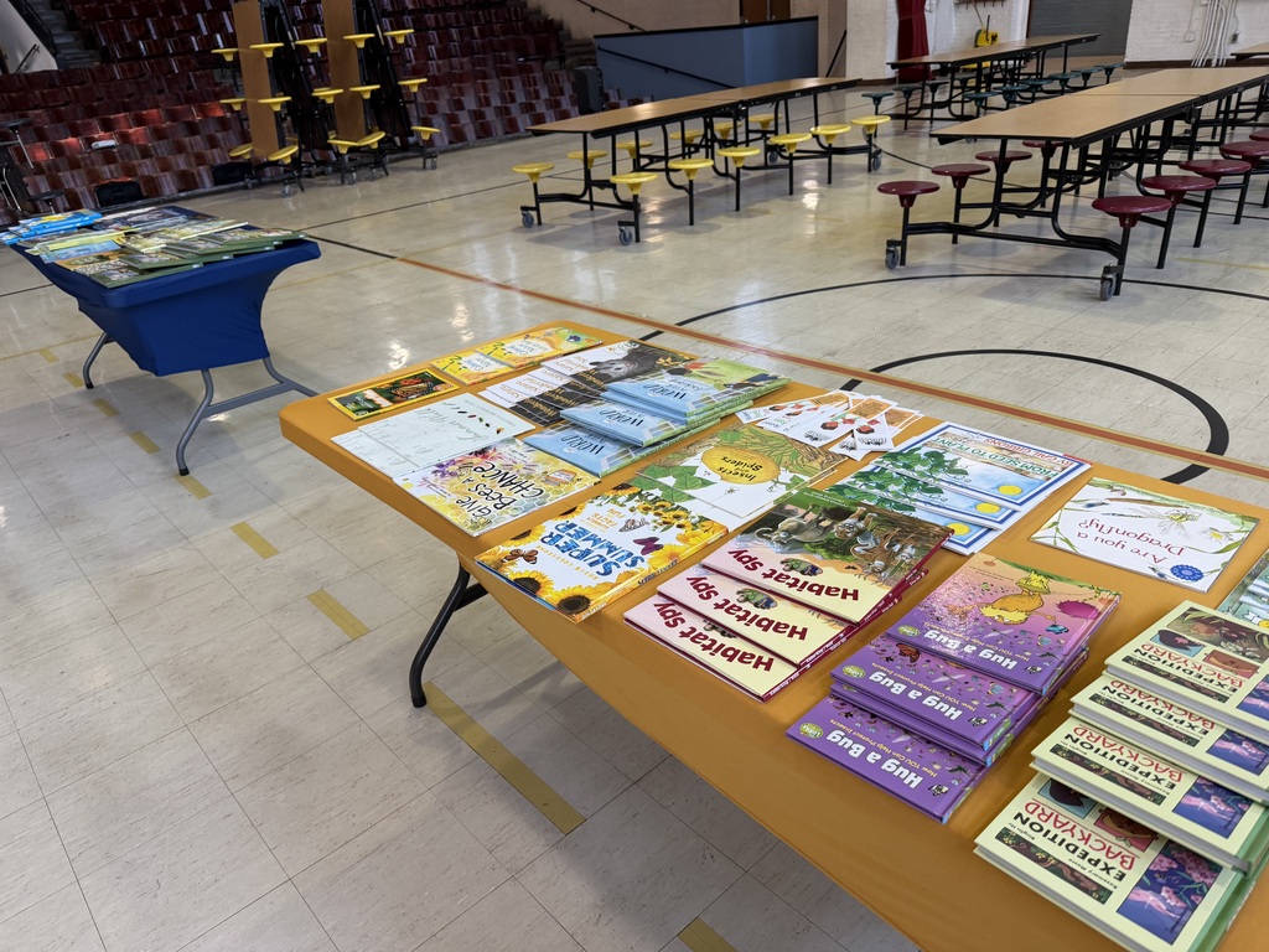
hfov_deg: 71.6
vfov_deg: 56.8
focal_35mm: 24
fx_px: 880
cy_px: 476
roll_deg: +5.6
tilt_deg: -27.1
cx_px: 634
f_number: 1.78
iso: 160
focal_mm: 6.76
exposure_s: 1/120
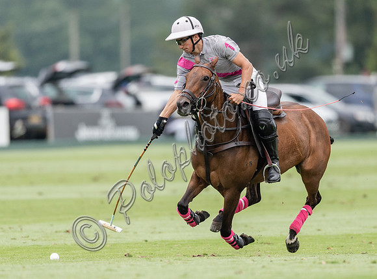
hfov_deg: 2.5
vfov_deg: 1.8
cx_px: 255
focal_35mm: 809
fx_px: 8768
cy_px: 141
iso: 800
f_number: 4
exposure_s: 1/2500
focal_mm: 500
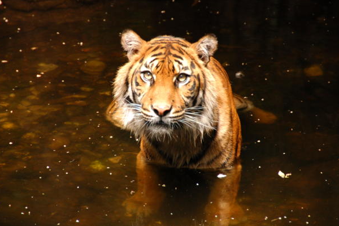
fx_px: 3246
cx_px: 171
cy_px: 106
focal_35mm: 345
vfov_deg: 4.0
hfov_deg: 6.0
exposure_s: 1/200
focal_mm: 200
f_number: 5.6
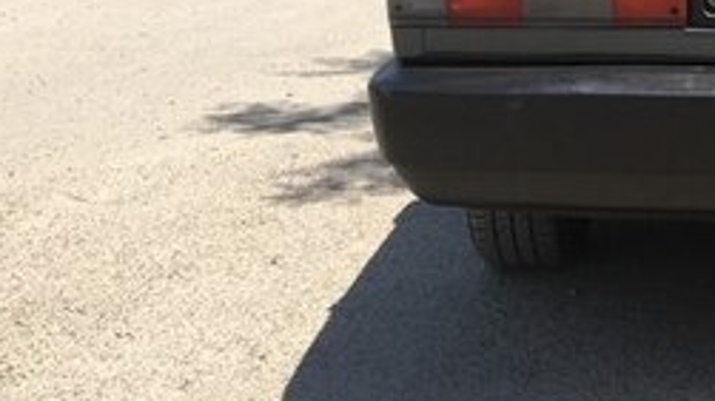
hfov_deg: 23.6
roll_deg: +0.2
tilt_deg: -5.1
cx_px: 832
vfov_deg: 14.1
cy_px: -87
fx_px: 1573
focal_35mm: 83
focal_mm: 4.15
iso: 25
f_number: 2.2
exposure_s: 1/1131
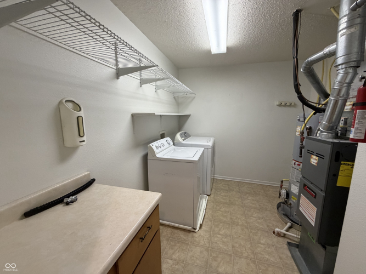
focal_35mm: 14
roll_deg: +0.0
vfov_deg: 85.7
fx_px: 148
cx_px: 183
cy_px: 137
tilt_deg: -8.5
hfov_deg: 102.1
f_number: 2.2
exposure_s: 1/60
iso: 320
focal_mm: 2.22
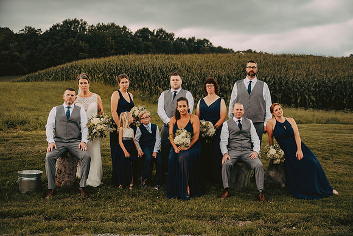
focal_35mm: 50
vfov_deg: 27.0
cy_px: 118
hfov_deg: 39.6
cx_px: 176
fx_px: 490
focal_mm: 50
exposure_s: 1/500
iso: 250
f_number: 2.8
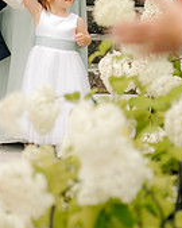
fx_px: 2143
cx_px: 49
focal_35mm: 318
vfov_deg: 6.0
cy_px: -72
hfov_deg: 4.9
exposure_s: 1/3200
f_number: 2
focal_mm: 85
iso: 100
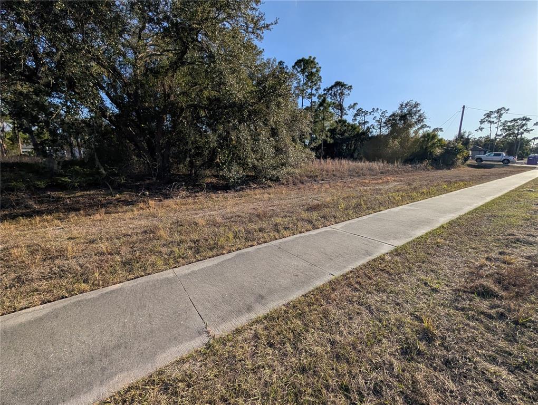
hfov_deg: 110.5
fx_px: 187
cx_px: 269
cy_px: 202
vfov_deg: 94.6
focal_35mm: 12
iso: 60
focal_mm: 2.02
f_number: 1.7
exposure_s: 1/8333
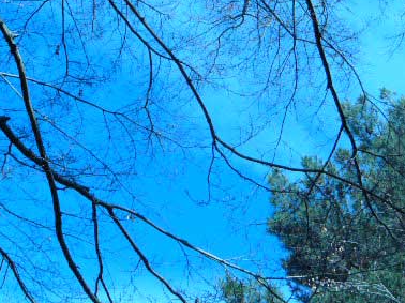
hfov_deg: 31.6
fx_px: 713
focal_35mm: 61
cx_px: 171
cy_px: 89
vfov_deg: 23.8
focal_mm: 6
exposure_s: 1/800
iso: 200
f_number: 5.2
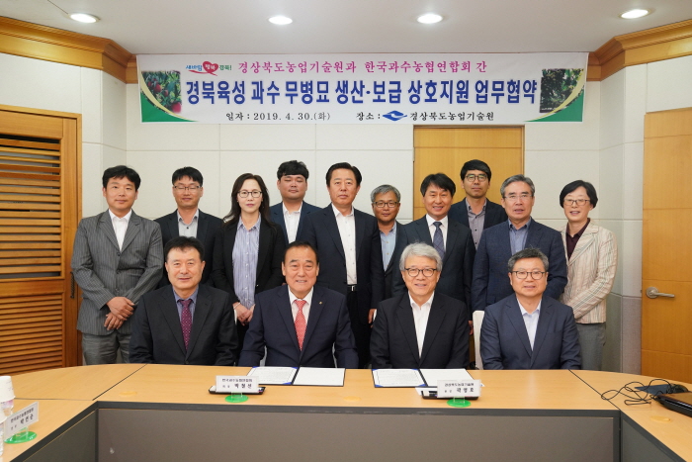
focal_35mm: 32
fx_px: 615
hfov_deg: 58.7
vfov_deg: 41.1
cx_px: 346
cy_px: 231
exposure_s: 1/80
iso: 1600
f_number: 5.6
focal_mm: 32
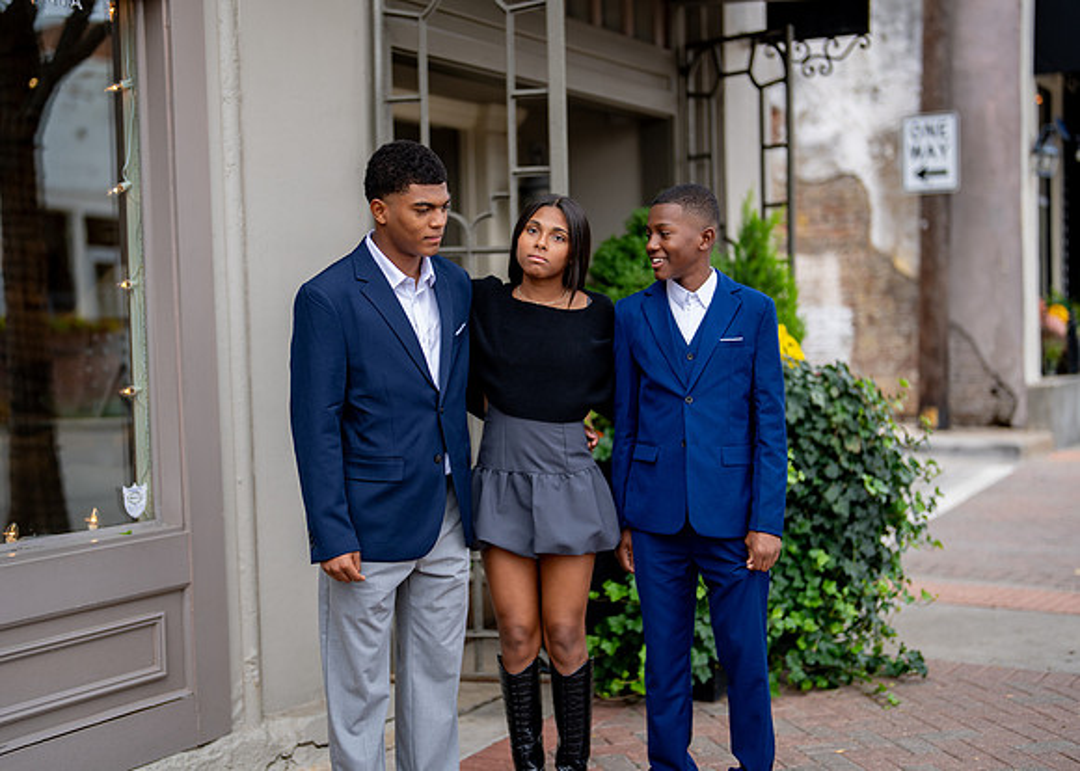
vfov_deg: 26.2
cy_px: 381
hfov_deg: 36.1
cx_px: 516
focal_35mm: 54
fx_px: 1658
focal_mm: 50
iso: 100
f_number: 1.2
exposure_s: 1/2000
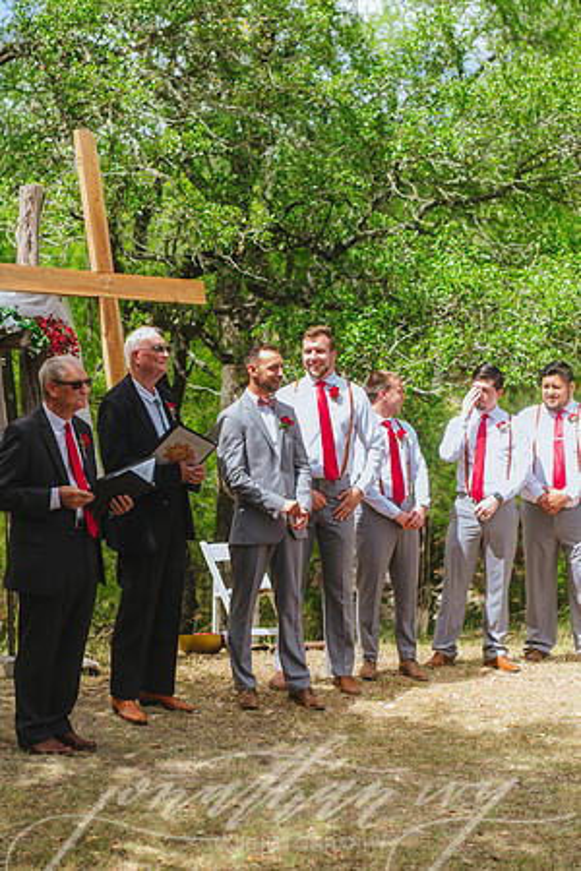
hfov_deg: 19.5
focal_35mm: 70
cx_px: 290
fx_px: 1694
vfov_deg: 28.8
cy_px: 436
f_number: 2.8
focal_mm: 70
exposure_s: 1/250
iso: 31
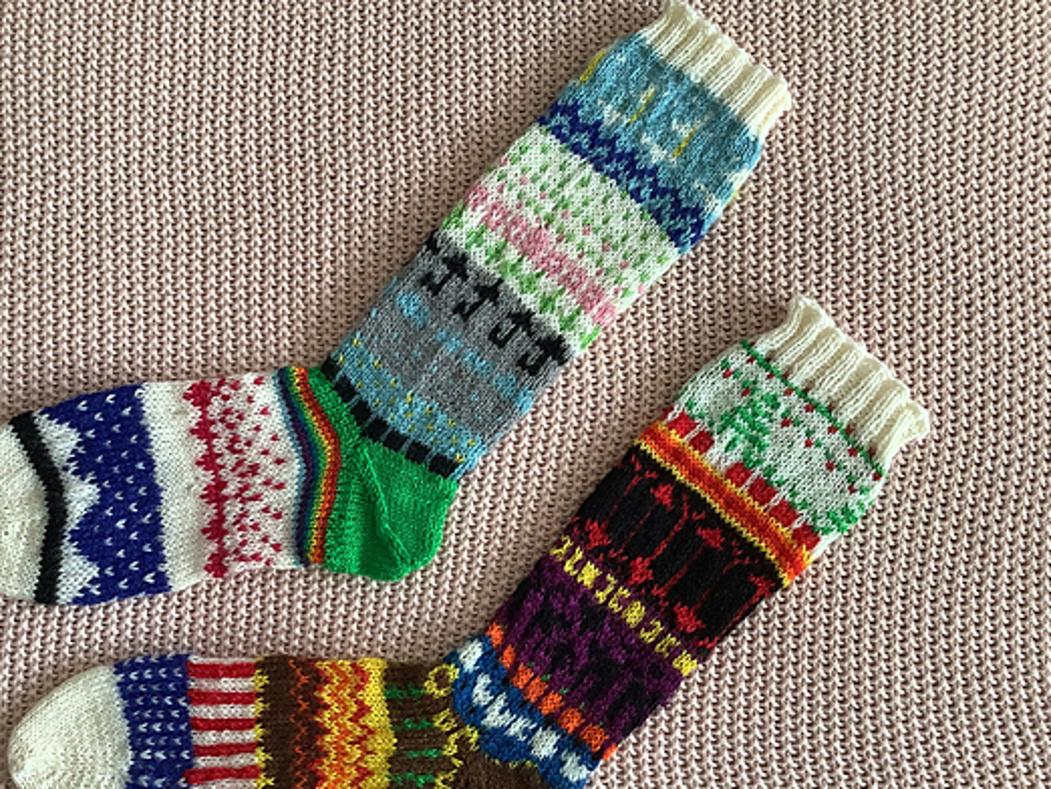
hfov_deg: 48.8
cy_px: 449
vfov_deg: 37.7
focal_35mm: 38
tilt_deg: -85.2
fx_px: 1154
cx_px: 443
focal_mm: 3.3
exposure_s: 1/60
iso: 80
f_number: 2.4
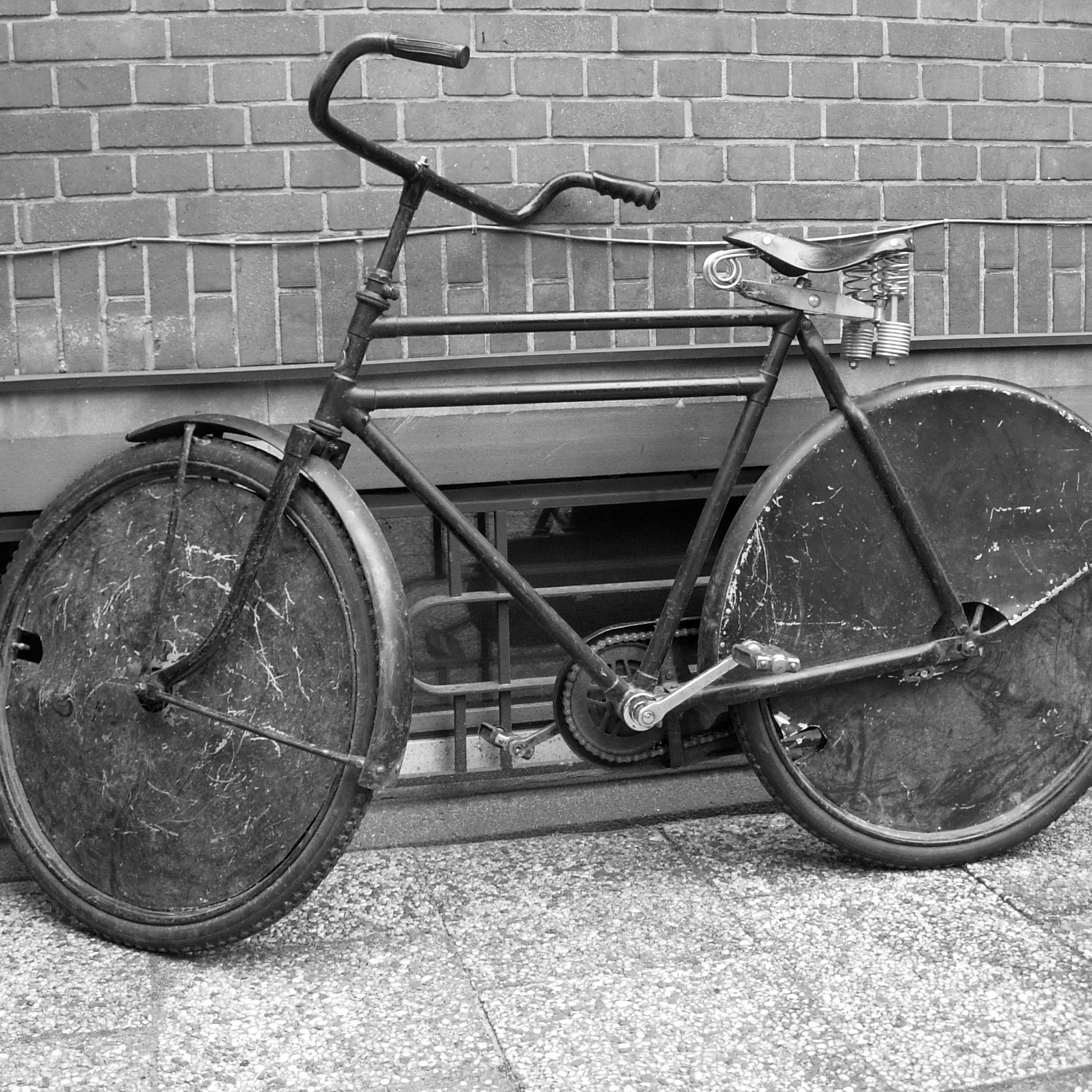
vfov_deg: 37.6
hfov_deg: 37.5
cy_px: 544
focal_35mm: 45
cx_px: 530
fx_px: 1606
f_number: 2.8
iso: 129
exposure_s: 1/32
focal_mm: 7.8
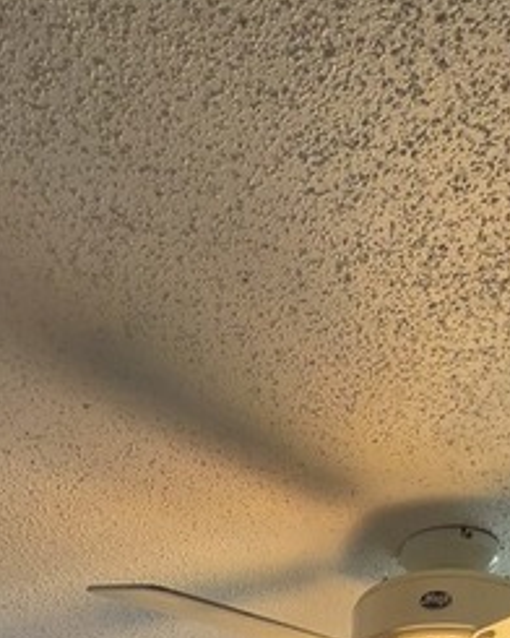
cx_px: 232
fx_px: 1057
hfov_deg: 27.1
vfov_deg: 18.0
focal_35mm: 56
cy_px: 1352
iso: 50
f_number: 1.9
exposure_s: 1/120
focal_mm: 2.2
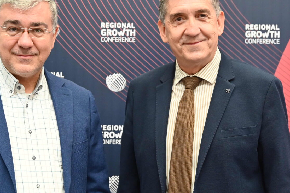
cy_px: 116
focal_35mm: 83
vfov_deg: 16.4
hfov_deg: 24.4
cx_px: 108
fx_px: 668
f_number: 2.8
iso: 1600
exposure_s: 1/200
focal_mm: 36
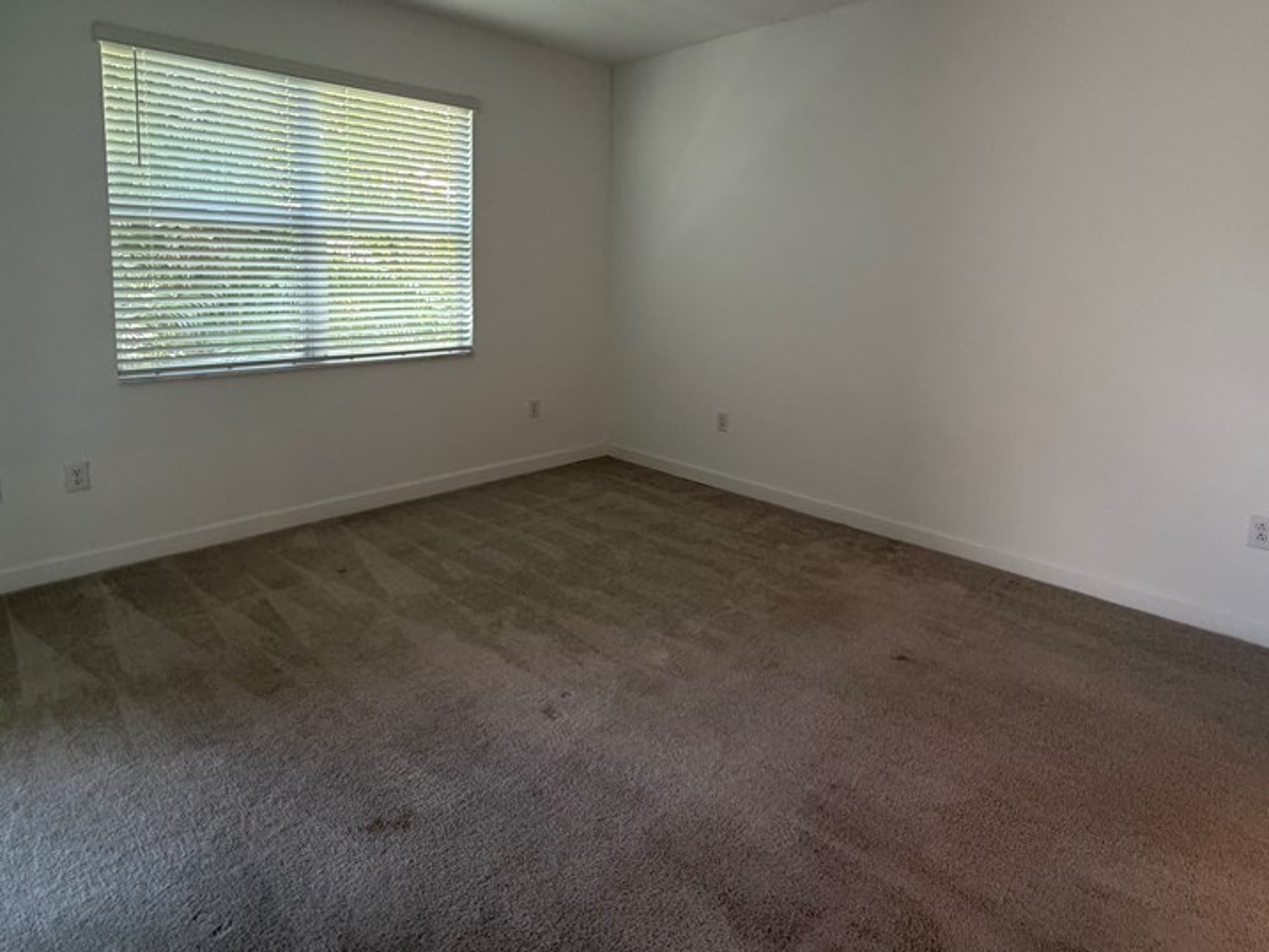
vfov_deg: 64.7
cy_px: 336
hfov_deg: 81.7
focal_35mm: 20
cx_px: 646
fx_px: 733
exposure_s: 1/60
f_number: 2.2
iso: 320
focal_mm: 2.22
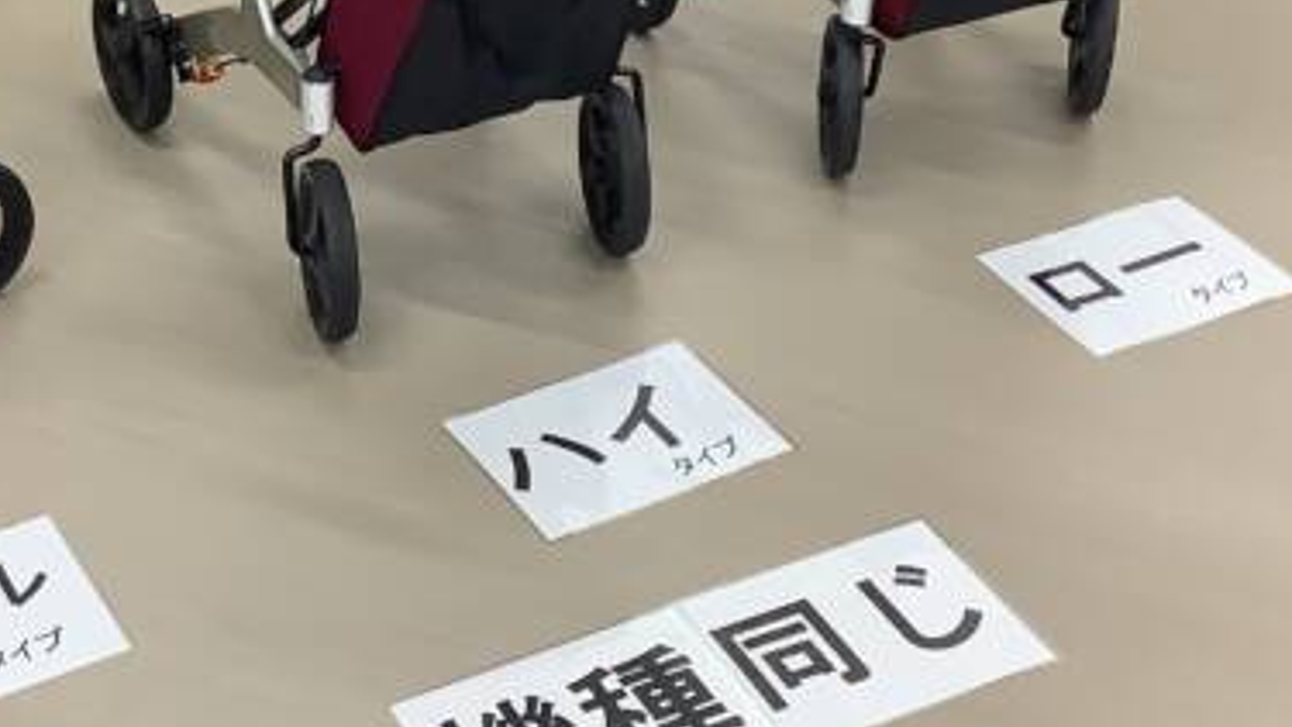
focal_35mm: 72
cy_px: 165
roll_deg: -2.6
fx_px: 2467
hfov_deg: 29.2
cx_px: 451
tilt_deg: -33.1
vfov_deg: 16.7
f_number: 2.4
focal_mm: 3.3
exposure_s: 1/60
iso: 80
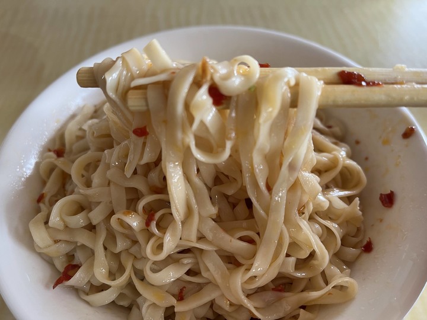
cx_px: 214
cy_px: 160
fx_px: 321
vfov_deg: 53.1
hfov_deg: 67.3
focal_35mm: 26
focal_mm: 5.1
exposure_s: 1/100
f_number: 1.6
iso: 125
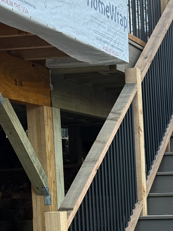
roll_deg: +1.4
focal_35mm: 111
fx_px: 740
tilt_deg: -1.2
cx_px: 184
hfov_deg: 13.1
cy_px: 223
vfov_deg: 17.4
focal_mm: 6.76
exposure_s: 1/60
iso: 200
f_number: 1.78
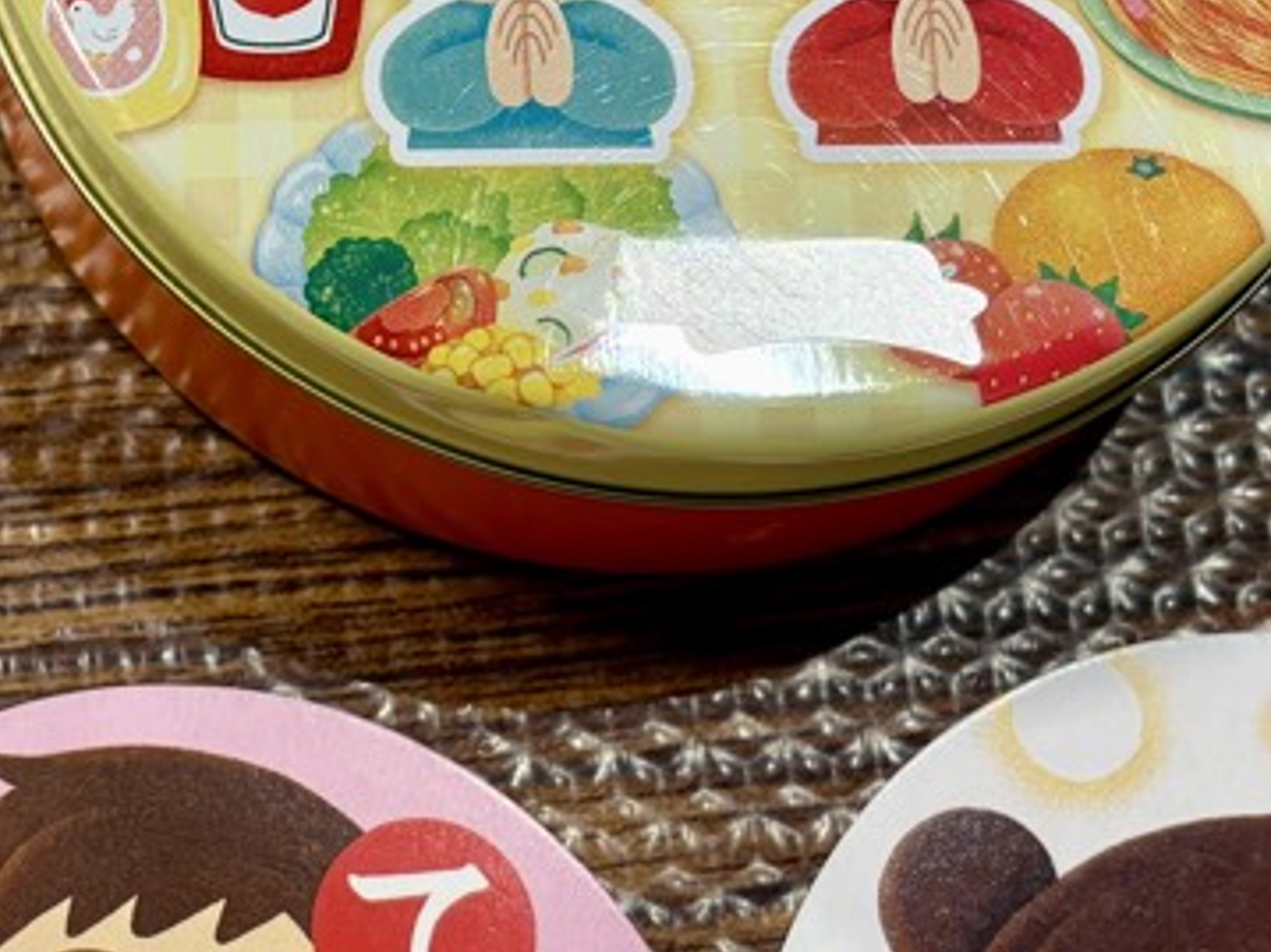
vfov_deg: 16.9
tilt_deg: -74.4
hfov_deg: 22.0
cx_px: 142
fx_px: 3193
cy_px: 340
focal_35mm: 87
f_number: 1.6
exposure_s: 1/50
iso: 100
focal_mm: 5.96
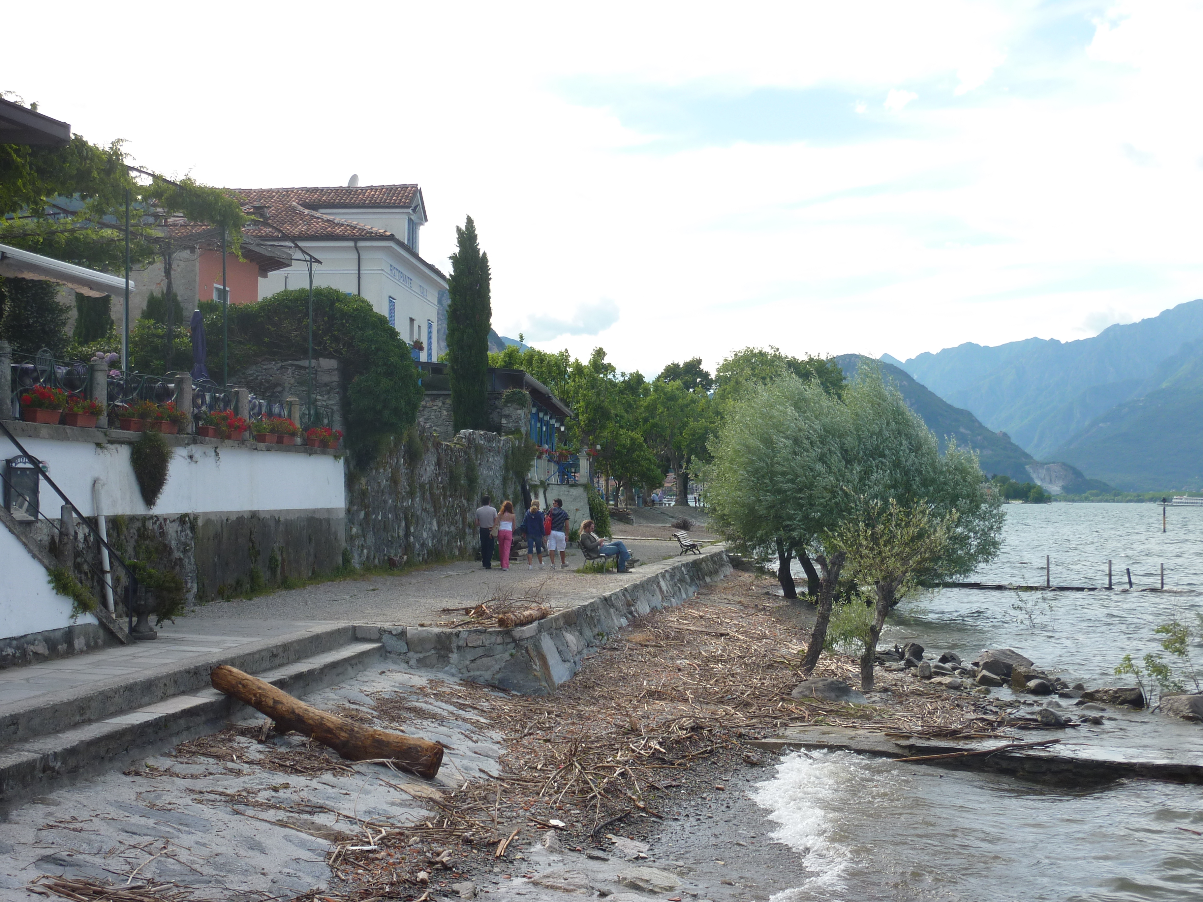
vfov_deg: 30.3
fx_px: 1668
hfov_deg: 39.7
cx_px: 602
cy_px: 451
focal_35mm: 48
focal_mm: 7.9
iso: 80
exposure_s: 1/400
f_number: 4
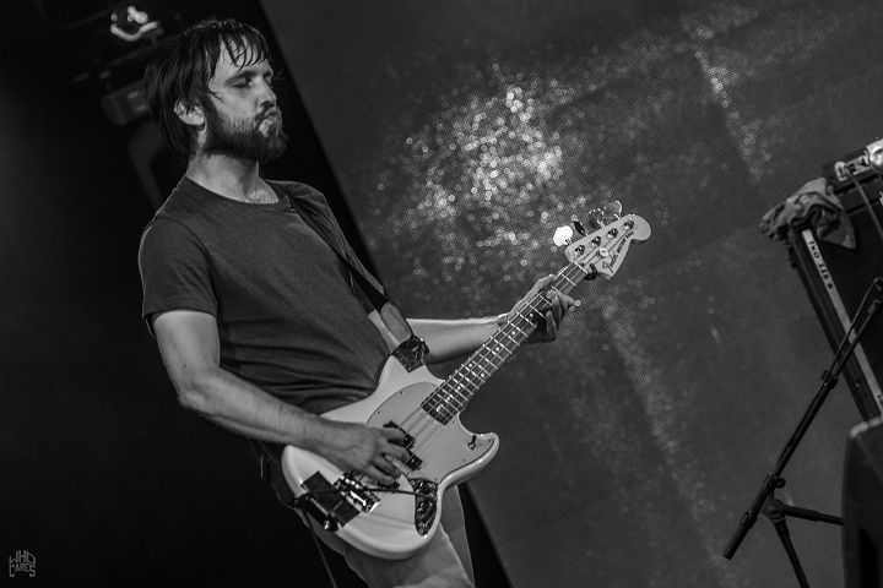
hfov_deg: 11.2
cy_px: 294
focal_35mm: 183
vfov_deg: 7.5
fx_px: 4488
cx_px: 442
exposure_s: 1/100
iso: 640
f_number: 2.8
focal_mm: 122
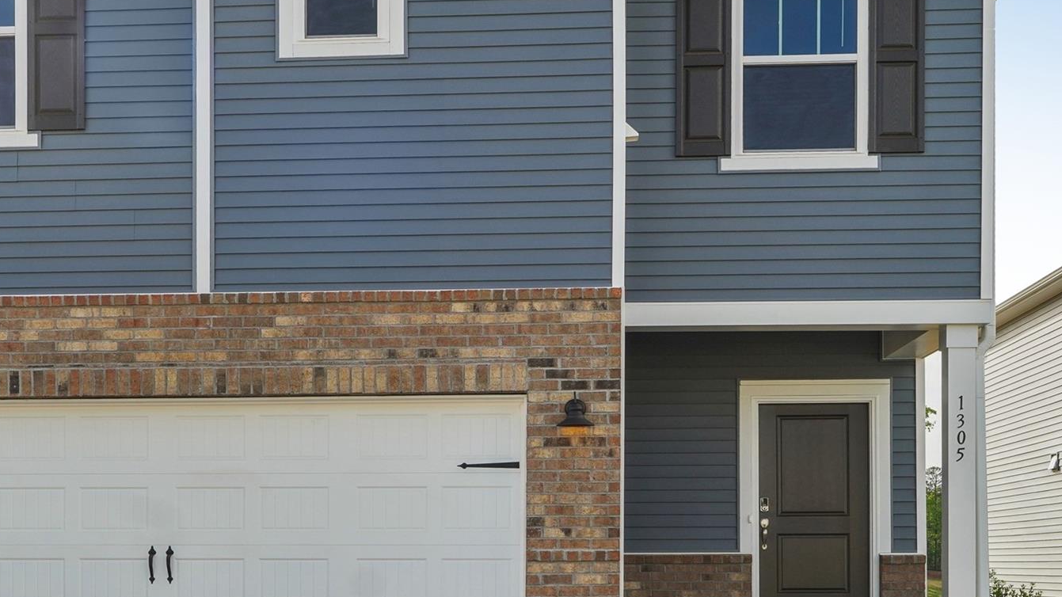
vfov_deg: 24.9
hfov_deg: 42.8
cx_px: 444
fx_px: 1352
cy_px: 250
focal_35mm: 48
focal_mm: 20
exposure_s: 1/60
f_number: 8
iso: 100
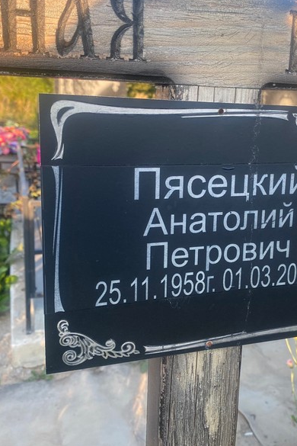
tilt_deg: -16.0
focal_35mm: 37
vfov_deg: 51.9
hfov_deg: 35.5
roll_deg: -1.5
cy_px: 220
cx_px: 206
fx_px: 458
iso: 32
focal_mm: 4.25
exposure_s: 1/179
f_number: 1.8
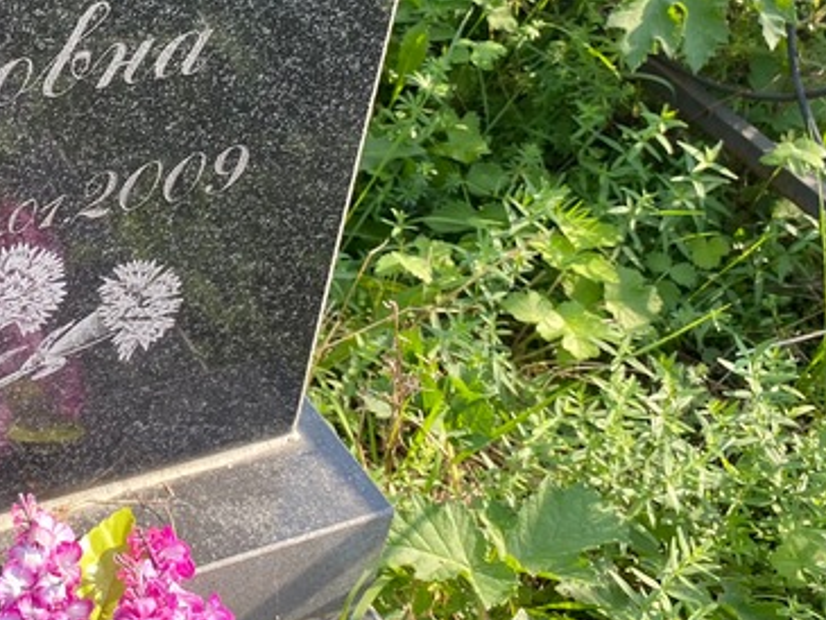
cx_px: 18
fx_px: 1361
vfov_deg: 24.9
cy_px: 61
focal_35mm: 57
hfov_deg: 31.5
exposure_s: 1/333
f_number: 1.8
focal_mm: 4.25
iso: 32
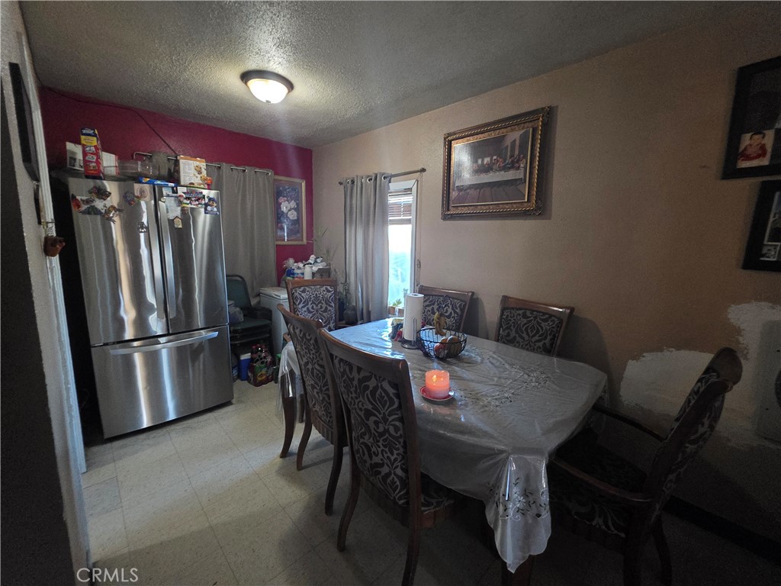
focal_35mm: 13
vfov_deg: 89.9
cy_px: 293
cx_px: 390
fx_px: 293
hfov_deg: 106.2
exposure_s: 1/60
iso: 1000
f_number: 1.9
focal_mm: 2.2
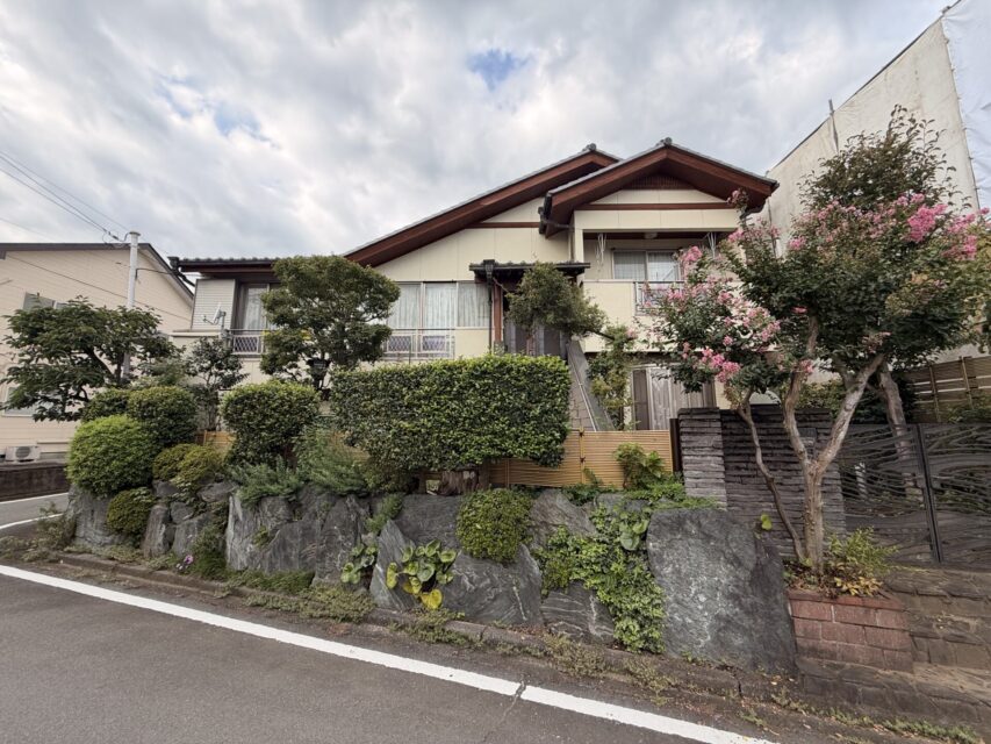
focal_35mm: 14
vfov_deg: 85.7
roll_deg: +0.2
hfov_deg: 102.1
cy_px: 372
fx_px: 401
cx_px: 496
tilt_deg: +9.9
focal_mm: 2.22
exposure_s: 1/734
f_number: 2.2
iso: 40
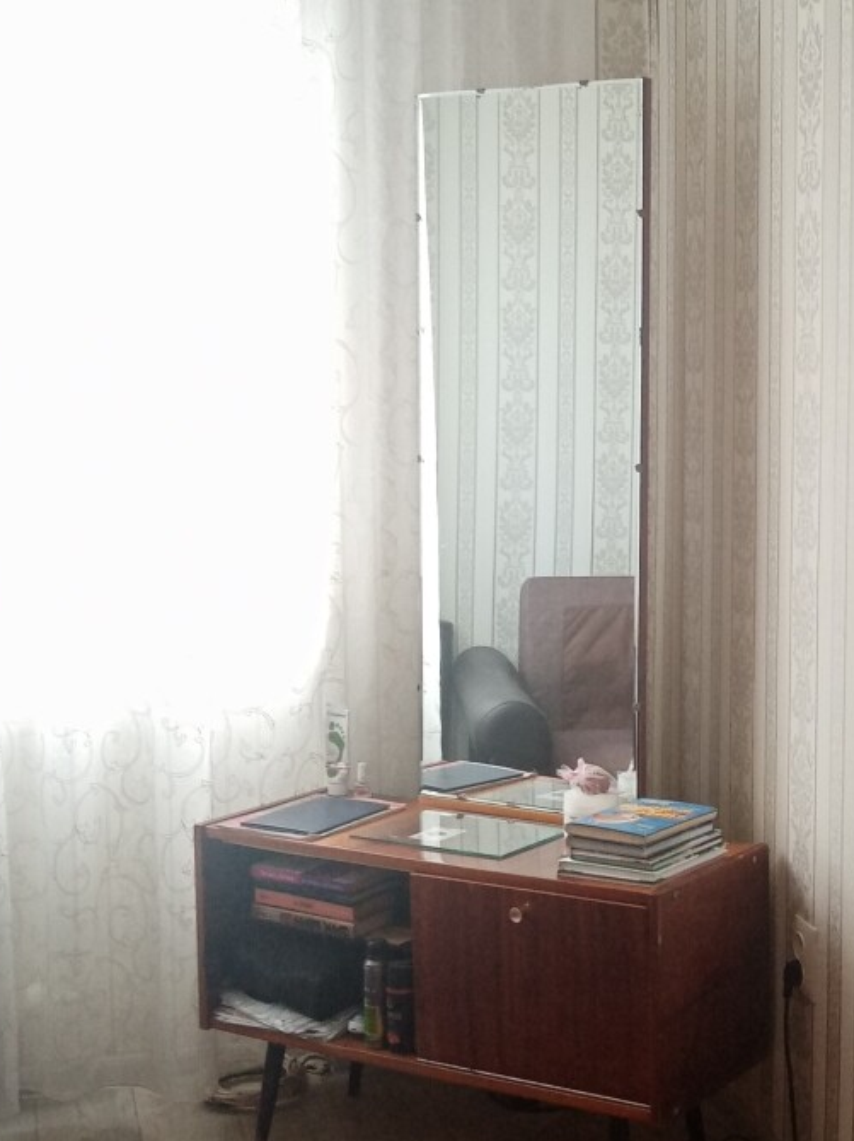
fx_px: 1844
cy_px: 611
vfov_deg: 34.4
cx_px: 731
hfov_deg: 25.4
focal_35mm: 56
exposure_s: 1/33.3
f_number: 1.8
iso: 158
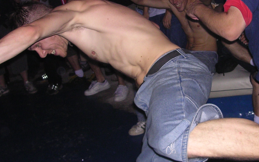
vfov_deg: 19.7
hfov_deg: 30.8
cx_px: 173
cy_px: 85
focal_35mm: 66
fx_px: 466
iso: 175
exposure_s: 1/60.1
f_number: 2.8
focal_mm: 5.8
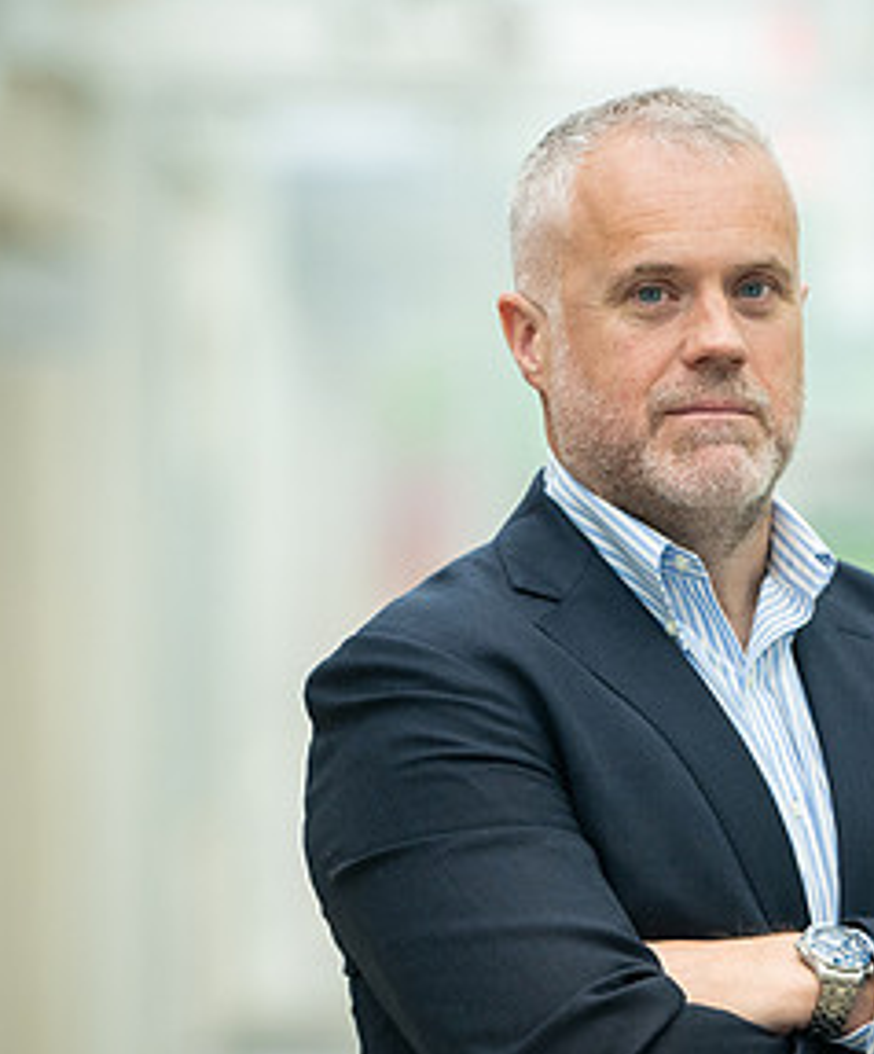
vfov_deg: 4.8
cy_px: 703
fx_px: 12689
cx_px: 705
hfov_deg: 3.9
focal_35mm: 401
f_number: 3.5
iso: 800
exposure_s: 1/200
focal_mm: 180
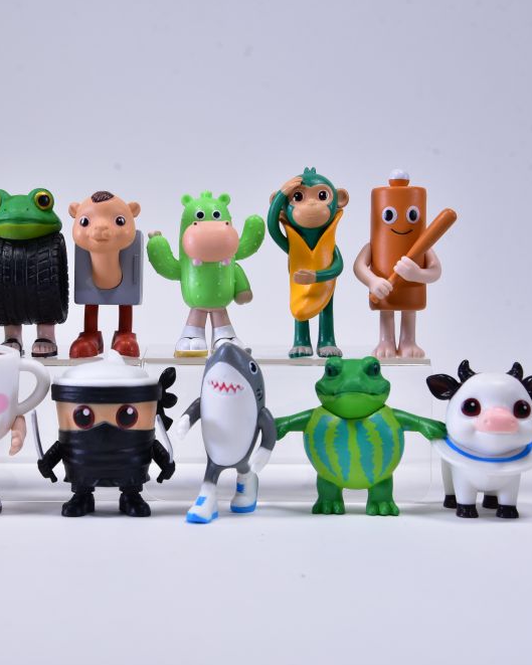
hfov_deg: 21.4
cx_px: 145
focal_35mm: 71
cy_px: 332
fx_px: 1397
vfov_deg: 26.8
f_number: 9
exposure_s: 1/125
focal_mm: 50
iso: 400
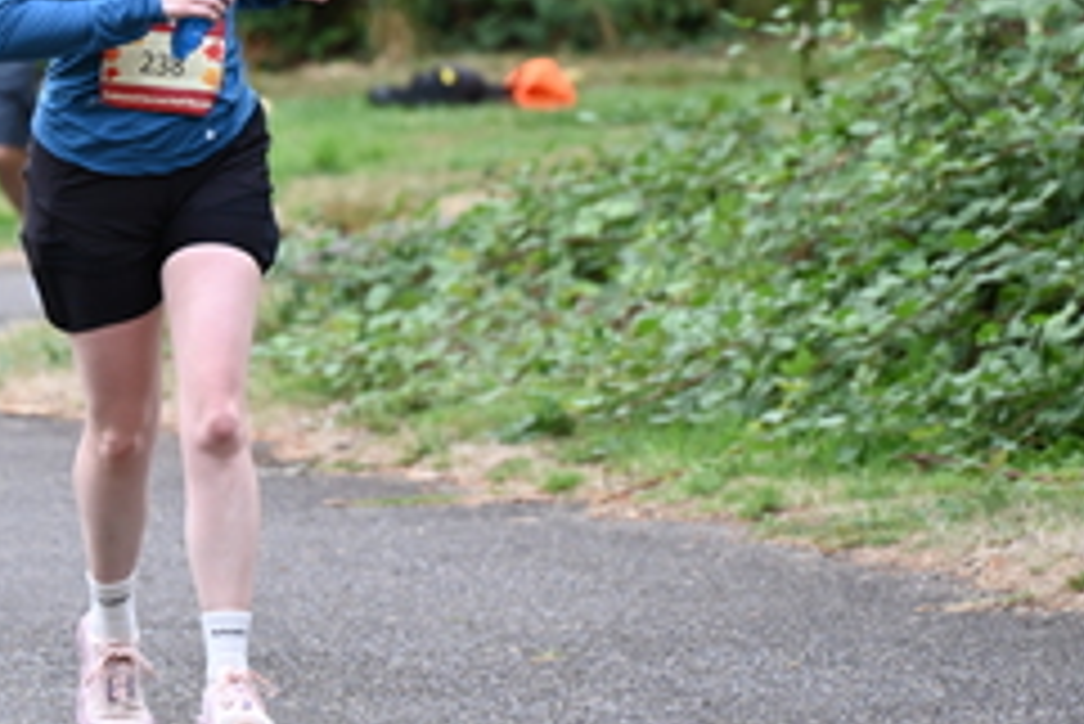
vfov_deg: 3.0
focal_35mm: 456
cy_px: 7
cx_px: 76
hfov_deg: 4.5
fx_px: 13738
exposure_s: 1/250
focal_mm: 200
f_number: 6.3
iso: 400
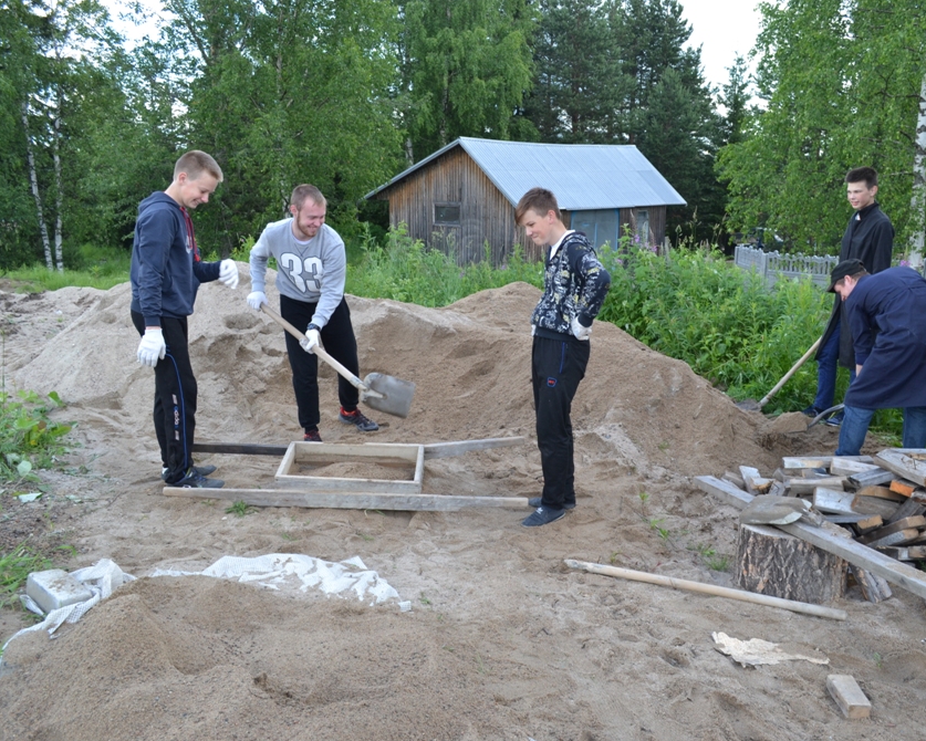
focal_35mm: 31
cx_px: 538
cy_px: 371
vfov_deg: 47.1
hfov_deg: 56.9
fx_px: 850
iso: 200
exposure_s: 1/125
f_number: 5.6
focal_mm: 18
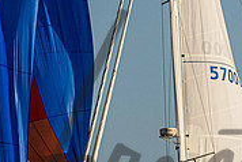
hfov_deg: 4.5
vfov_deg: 3.0
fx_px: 3088
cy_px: 163
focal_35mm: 459
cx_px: 265
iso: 400
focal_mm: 105
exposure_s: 1/1600
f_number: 8
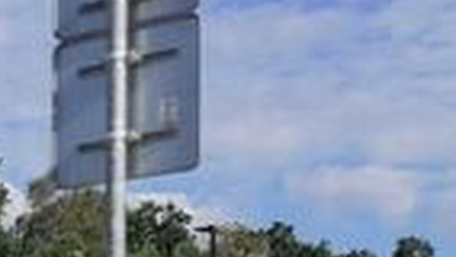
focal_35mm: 108
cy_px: 450
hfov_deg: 17.0
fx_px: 1306
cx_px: -315
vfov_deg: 10.6
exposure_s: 1/2833
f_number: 4
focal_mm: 5.3
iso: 50
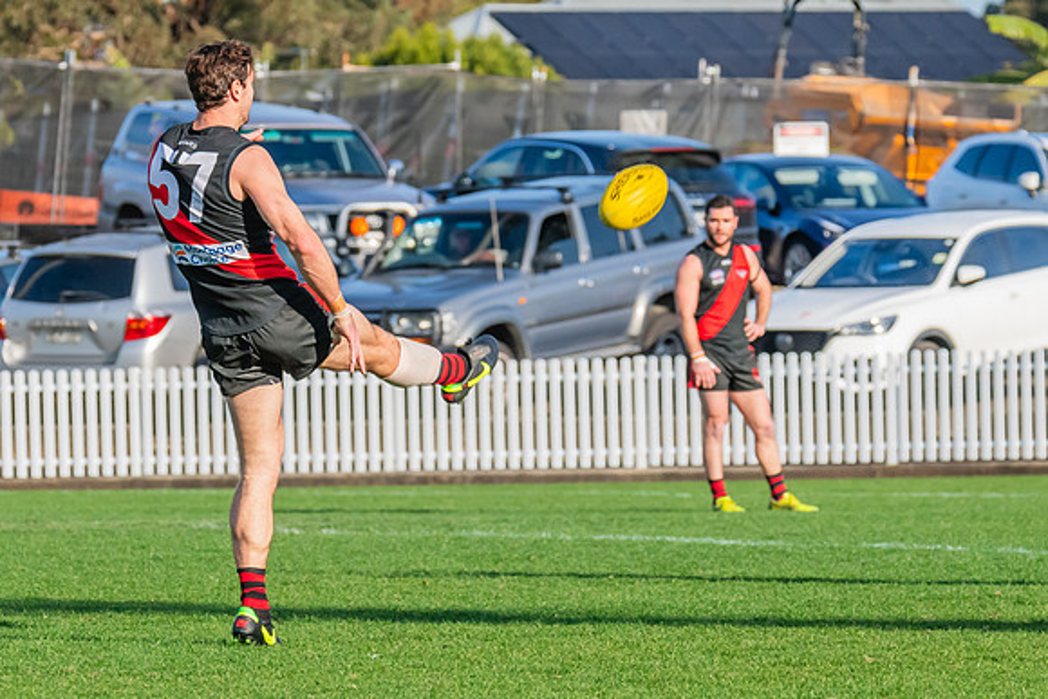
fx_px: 12390
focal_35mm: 426
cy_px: 197
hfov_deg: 4.8
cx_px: 286
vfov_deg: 3.2
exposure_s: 1/1250
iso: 800
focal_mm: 250
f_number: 10
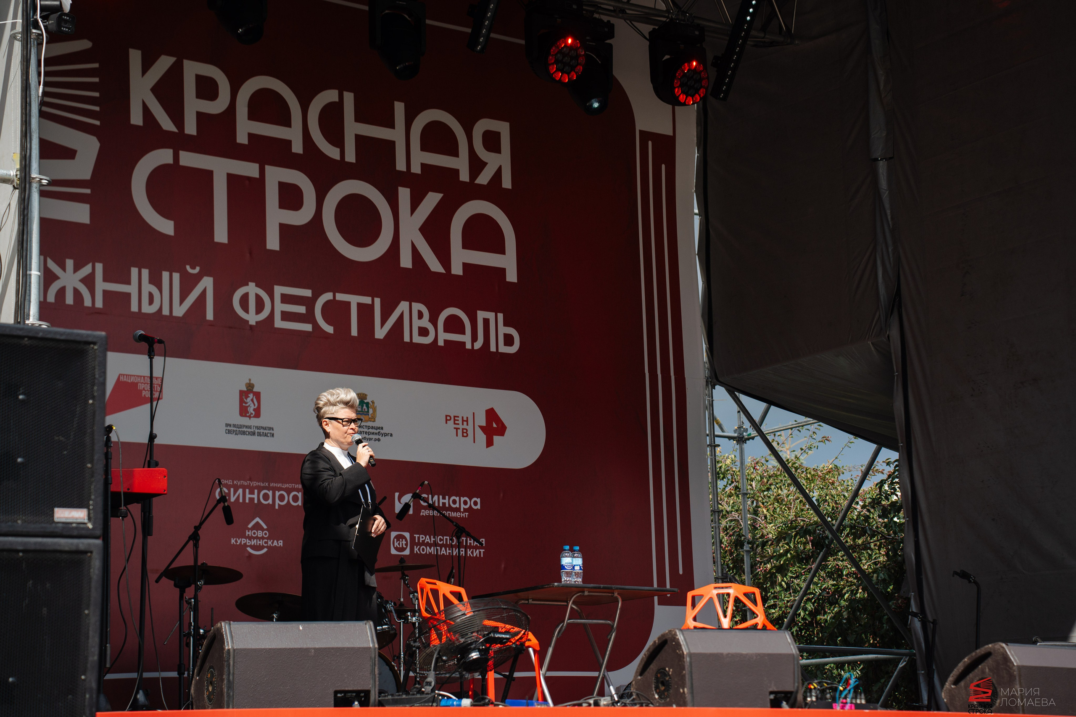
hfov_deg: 26.3
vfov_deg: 17.7
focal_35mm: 77
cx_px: 538
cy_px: 358
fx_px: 2305
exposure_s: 1/800
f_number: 4
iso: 200
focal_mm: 75
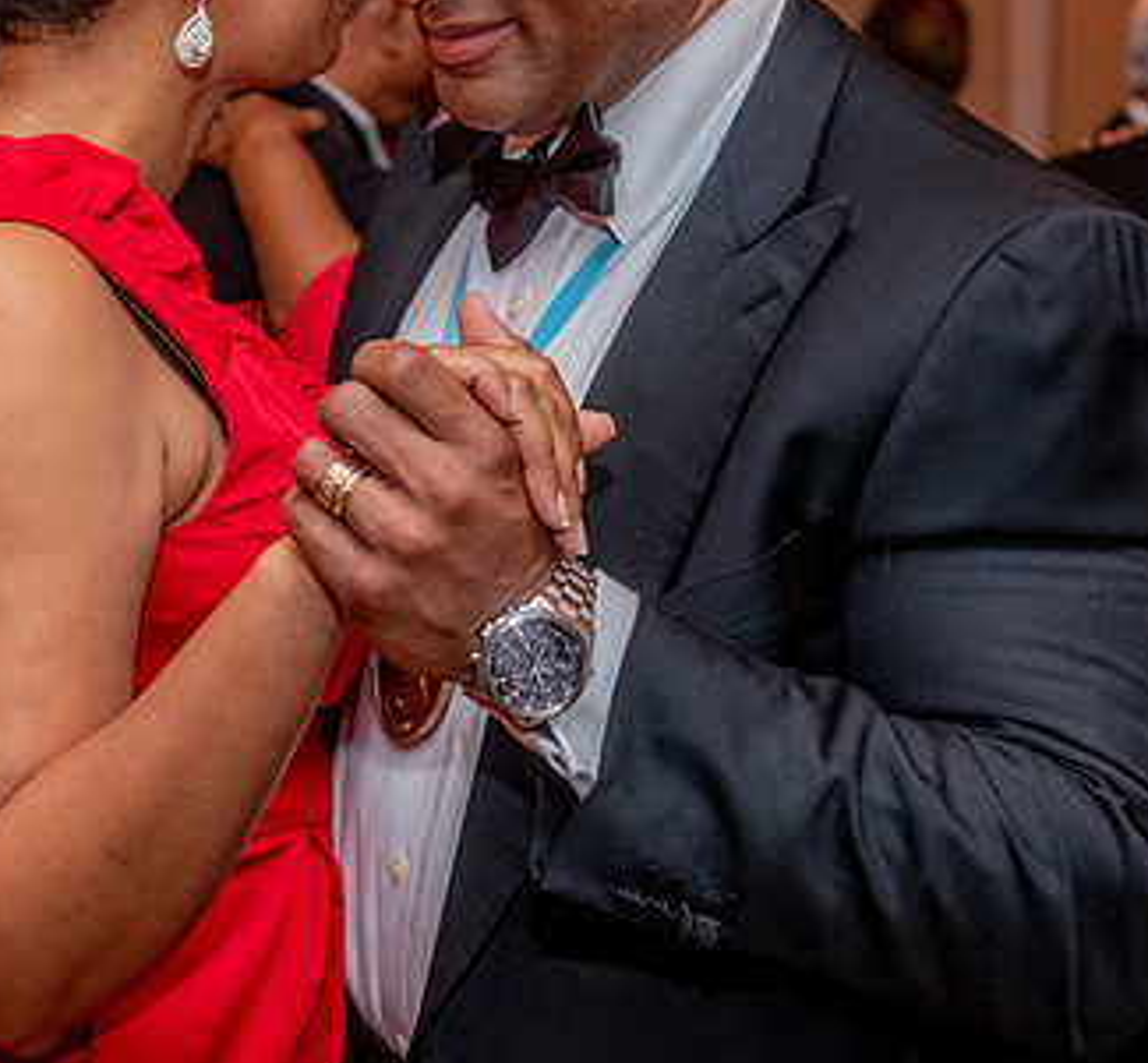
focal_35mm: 83
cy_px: 199
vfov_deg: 19.9
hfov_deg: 21.6
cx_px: 462
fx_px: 3001
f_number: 4
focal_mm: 40
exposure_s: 1/50
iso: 1000
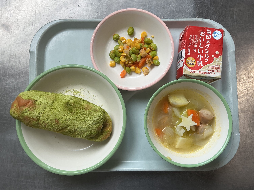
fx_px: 213
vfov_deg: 48.2
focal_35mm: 29
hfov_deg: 61.7
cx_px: 127
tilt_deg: -86.7
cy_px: 95
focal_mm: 3
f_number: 1.8
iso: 32
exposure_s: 1/120
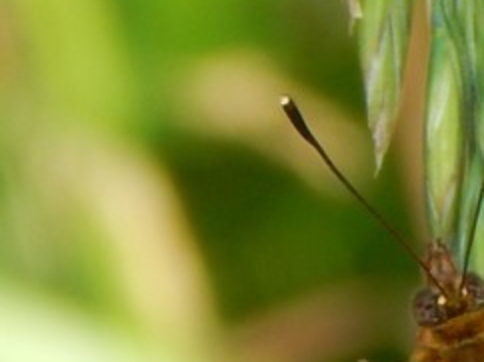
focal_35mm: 1220
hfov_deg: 1.6
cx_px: 533
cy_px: 422
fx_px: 17041
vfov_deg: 1.2
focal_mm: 62.2
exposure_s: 1/160
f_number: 5.7
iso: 125
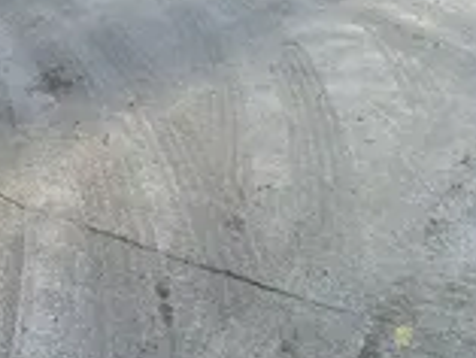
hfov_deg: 18.0
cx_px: -330
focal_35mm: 91
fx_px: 1252
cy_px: -138
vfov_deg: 15.3
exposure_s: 1/1464
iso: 32
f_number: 1.8
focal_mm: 4.25
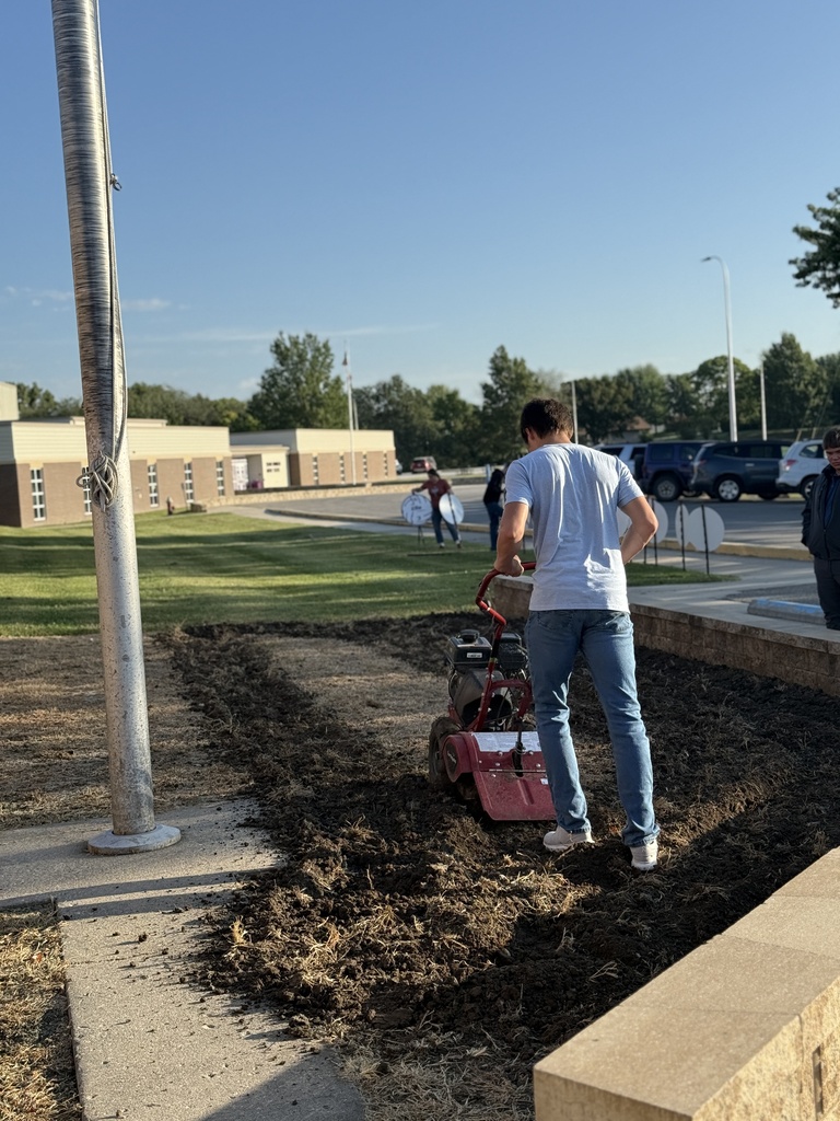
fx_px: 1553
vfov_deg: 39.7
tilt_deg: -3.9
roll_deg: +4.3
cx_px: 420
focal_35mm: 48
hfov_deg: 30.3
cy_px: 560
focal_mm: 6.76
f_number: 1.78
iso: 100
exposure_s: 1/2865
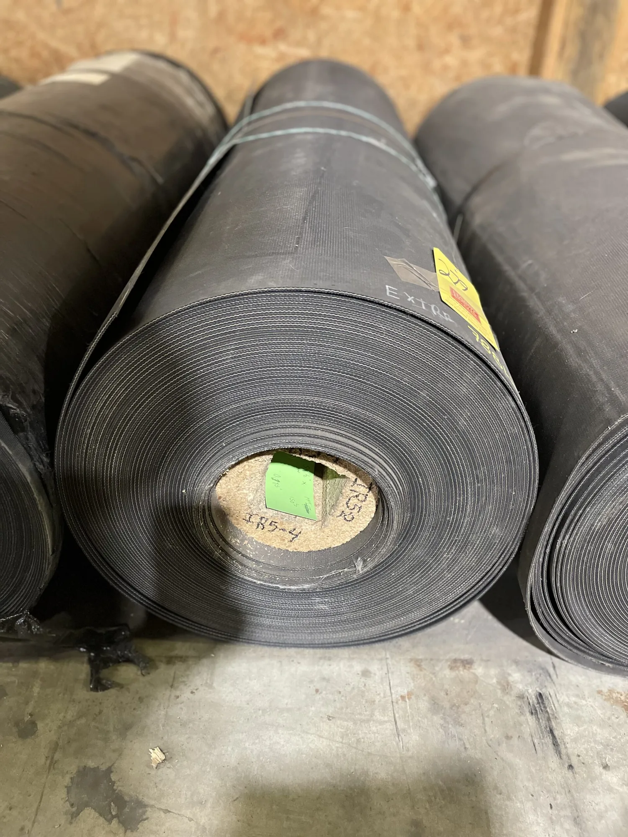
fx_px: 629
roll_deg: -2.6
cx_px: 314
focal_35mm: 26
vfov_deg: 67.3
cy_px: 418
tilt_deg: -35.1
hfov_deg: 53.1
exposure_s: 1/60
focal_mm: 4.2
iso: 400
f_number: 1.6
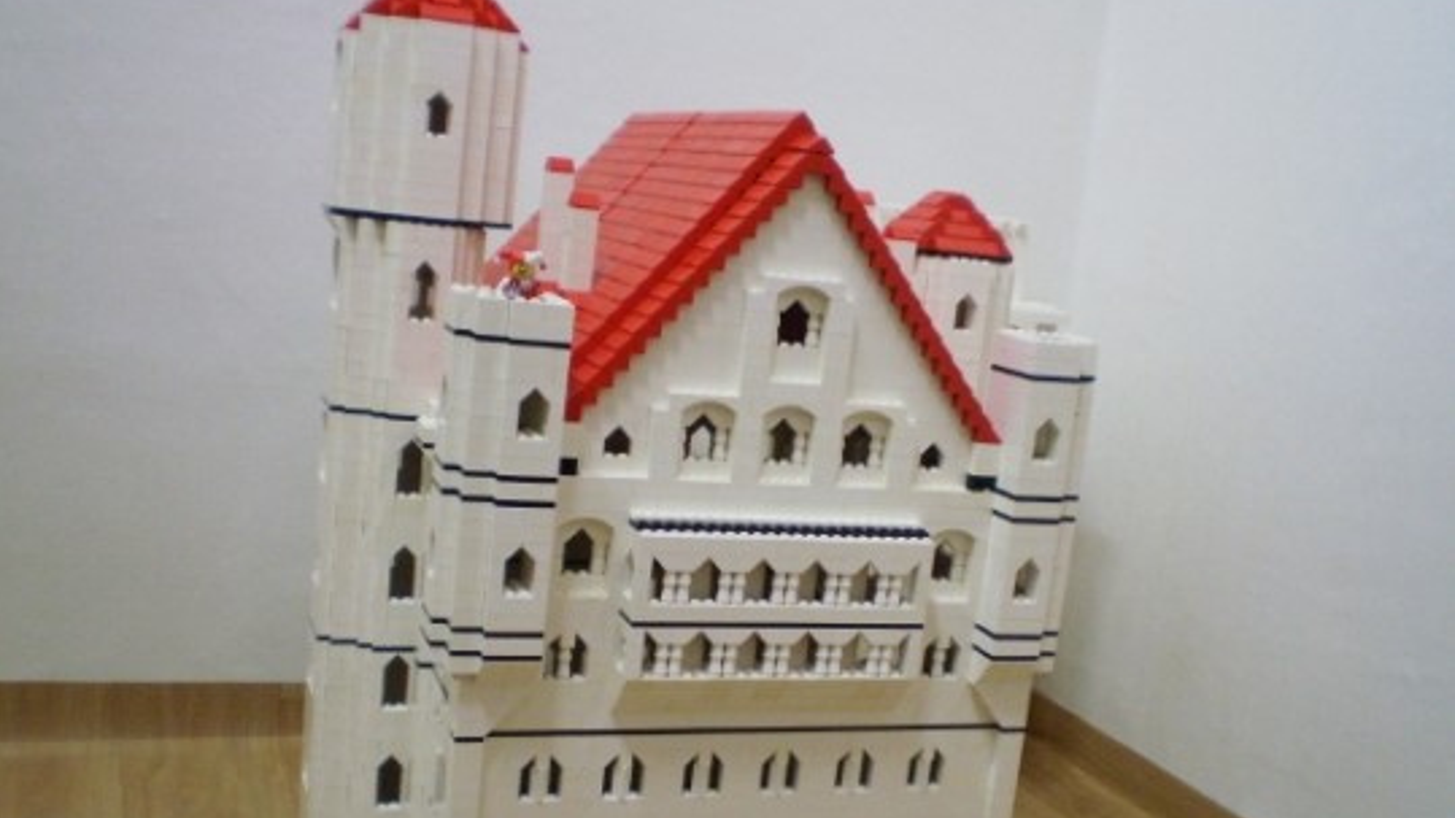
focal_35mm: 40
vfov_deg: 29.6
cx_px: 721
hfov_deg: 50.5
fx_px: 1543
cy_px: 478
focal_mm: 6.3
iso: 400
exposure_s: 1/40
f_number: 3.1
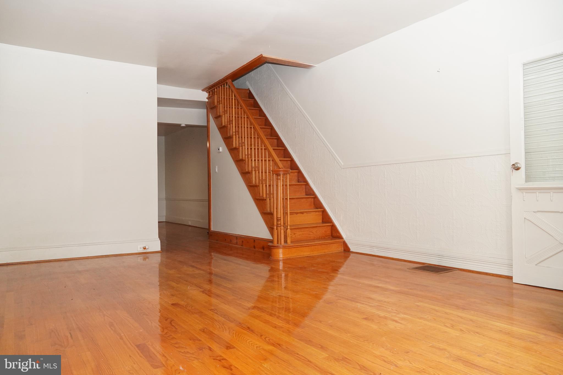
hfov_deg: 67.4
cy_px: 188
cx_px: 282
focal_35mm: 27
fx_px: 422
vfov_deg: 47.9
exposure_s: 1/100
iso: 1600
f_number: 5.6
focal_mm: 18
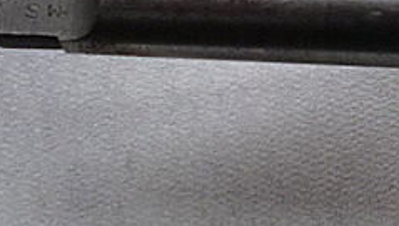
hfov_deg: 19.9
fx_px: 1080
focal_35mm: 102
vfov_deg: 11.8
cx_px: 457
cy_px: 17
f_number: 3.1
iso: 160
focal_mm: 6.3
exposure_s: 1/60
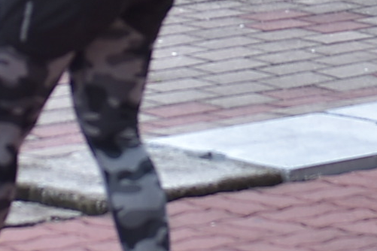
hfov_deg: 3.3
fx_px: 6576
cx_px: 104
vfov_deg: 2.2
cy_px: -484
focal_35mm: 628
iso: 100
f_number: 2.8
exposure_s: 1/200
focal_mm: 70
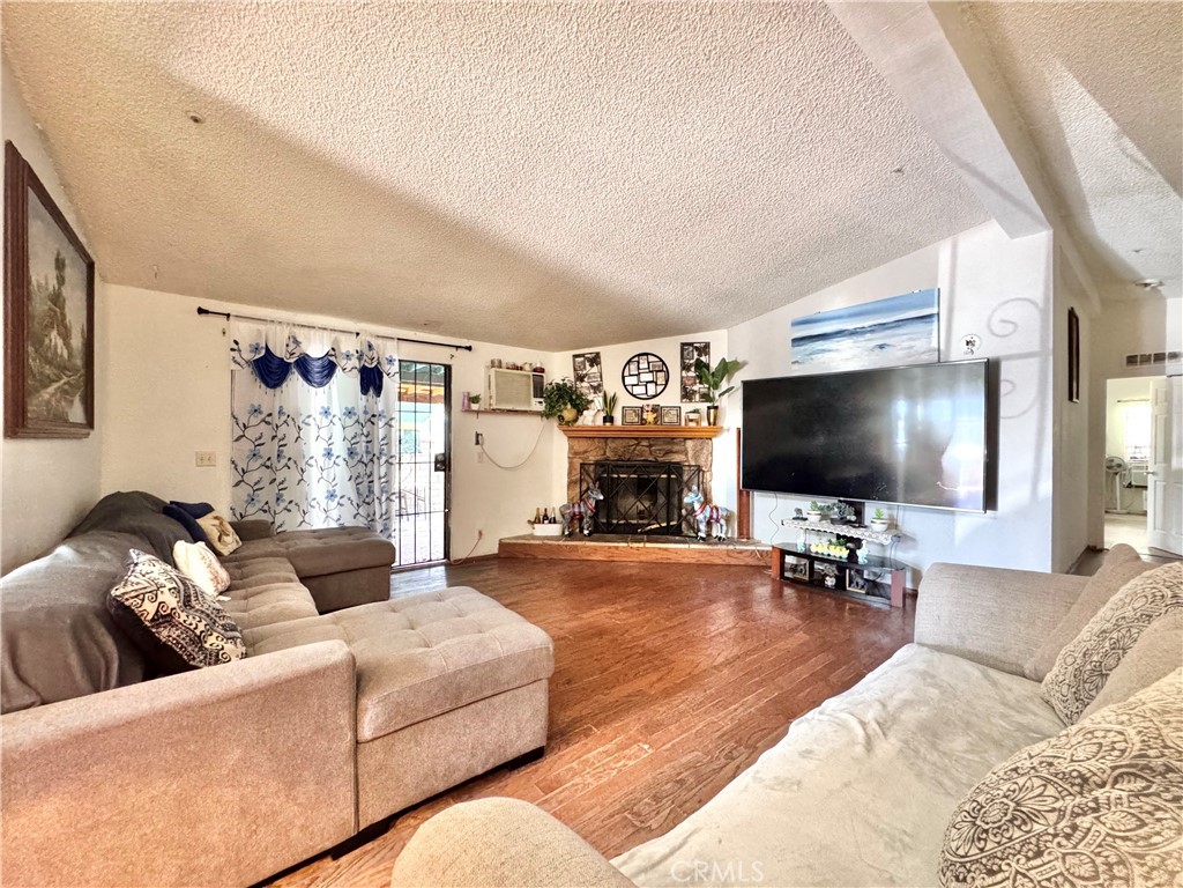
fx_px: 478
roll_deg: -0.7
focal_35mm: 14
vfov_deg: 85.7
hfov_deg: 102.1
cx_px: 592
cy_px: 444
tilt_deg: -0.1
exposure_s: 1/40
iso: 1000
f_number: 2.2
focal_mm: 2.22
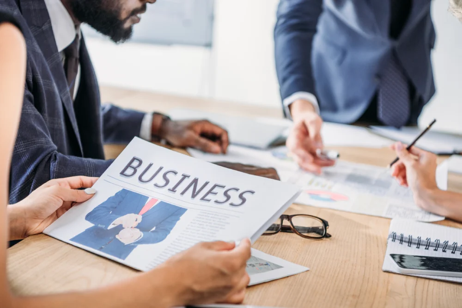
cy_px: 154
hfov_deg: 28.8
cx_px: 231
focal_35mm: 70
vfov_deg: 19.5
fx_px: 898
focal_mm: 70
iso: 250
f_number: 3.5
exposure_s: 1/200
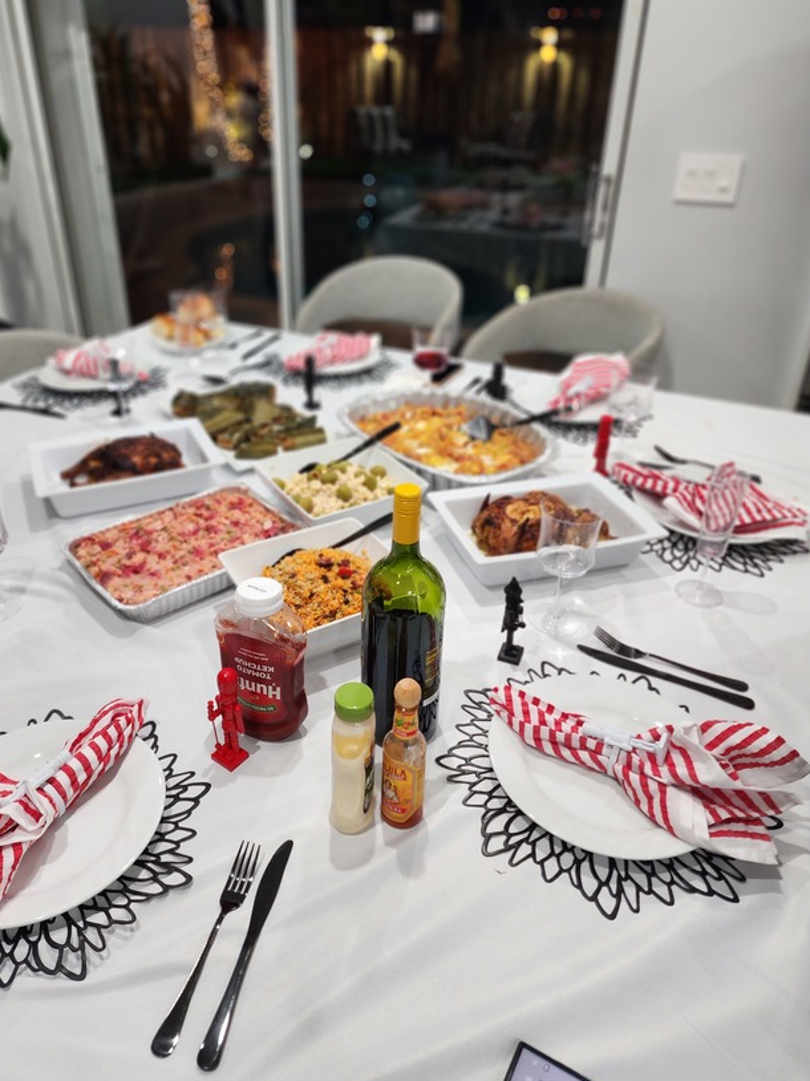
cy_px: 514
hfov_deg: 53.0
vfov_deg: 67.3
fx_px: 812
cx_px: 366
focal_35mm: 26
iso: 160
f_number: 1.8
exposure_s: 1/60
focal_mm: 6.4
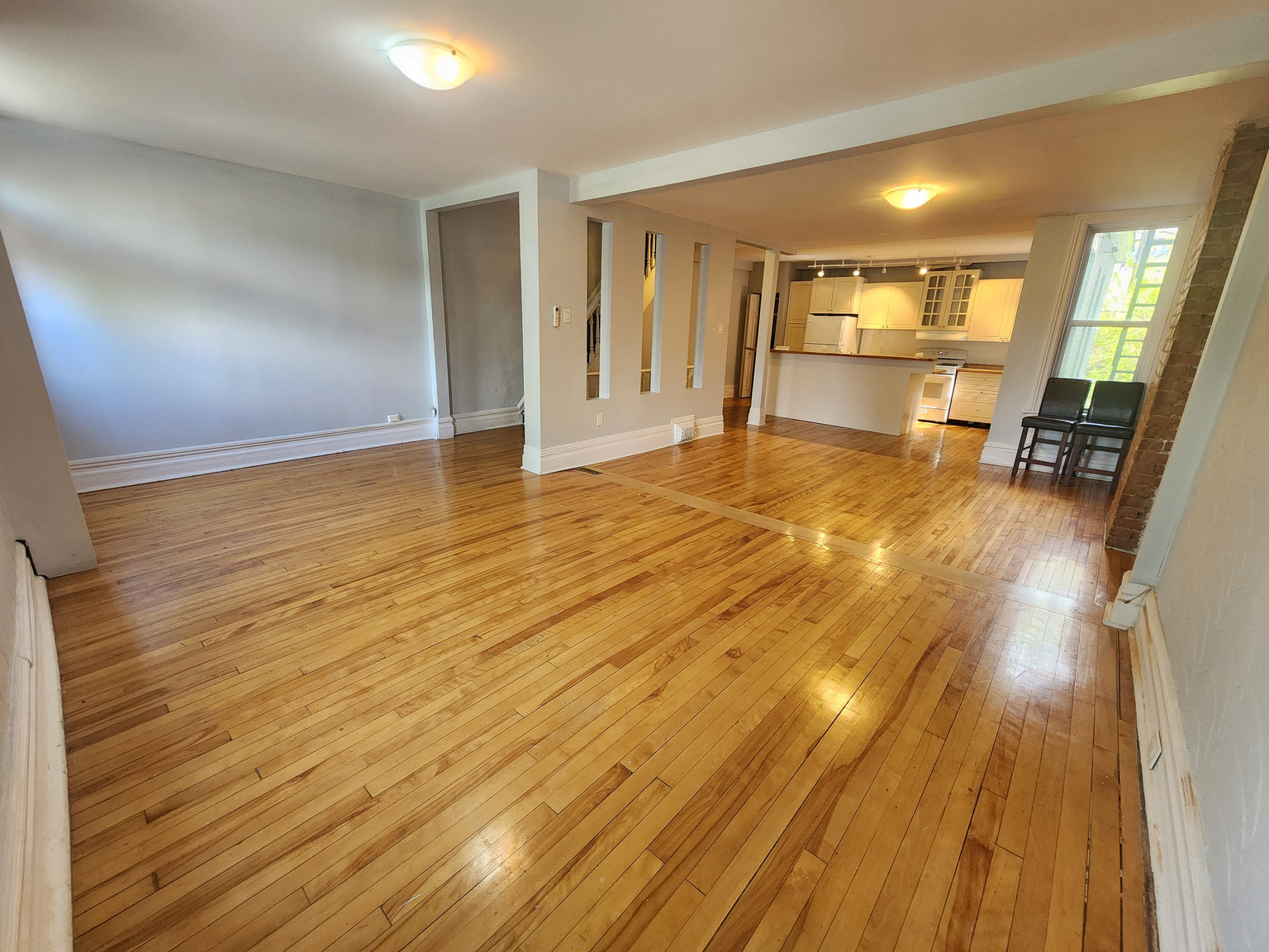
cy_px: 476
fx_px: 477
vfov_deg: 89.9
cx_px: 634
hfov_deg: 106.2
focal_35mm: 13
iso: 320
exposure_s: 1/60
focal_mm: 2.2
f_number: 2.2
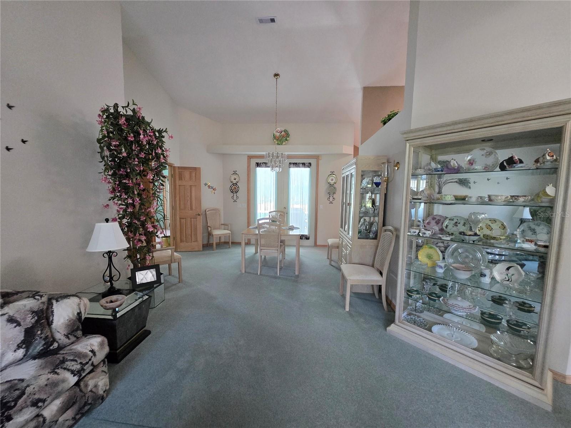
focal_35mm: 13
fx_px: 214
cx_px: 286
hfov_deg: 106.2
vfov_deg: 89.9
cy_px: 214
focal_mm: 1.7
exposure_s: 1/60
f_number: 2.2
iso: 800
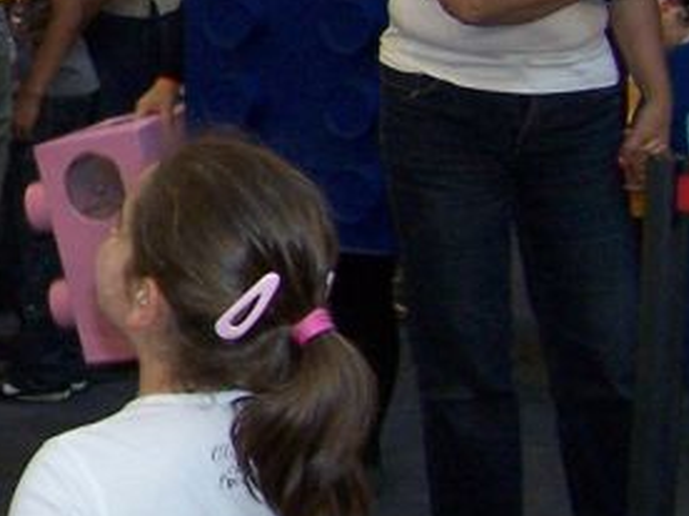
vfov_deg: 10.4
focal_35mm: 141
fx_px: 2806
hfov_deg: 13.0
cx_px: -459
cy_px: -15
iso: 140
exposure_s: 1/60
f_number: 2.8
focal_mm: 6.3
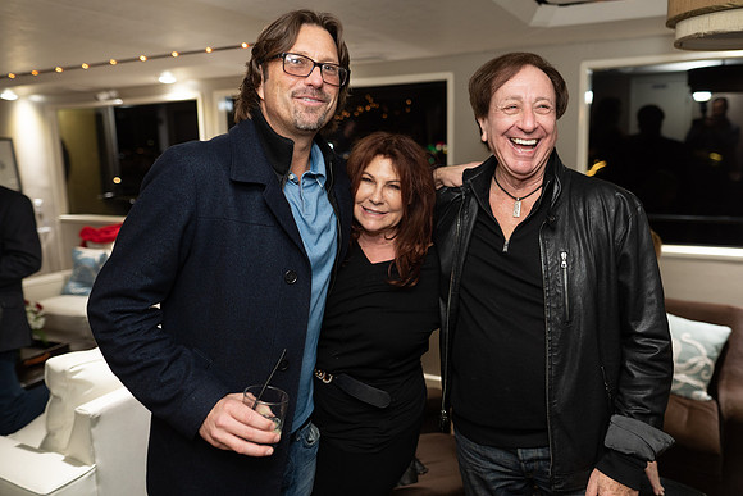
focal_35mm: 27
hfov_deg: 67.2
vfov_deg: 47.8
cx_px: 395
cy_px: 221
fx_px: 558
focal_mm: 24
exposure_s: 1/100
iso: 1000
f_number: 2
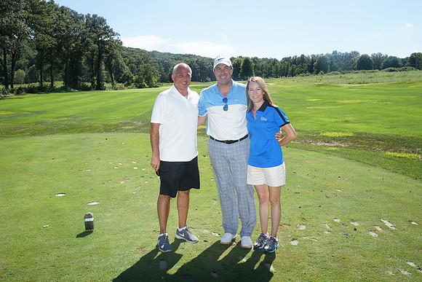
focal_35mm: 33
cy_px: 141
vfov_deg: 40.0
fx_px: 387
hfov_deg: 57.2
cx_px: 211
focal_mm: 33
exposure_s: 1/250
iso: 800
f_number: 18
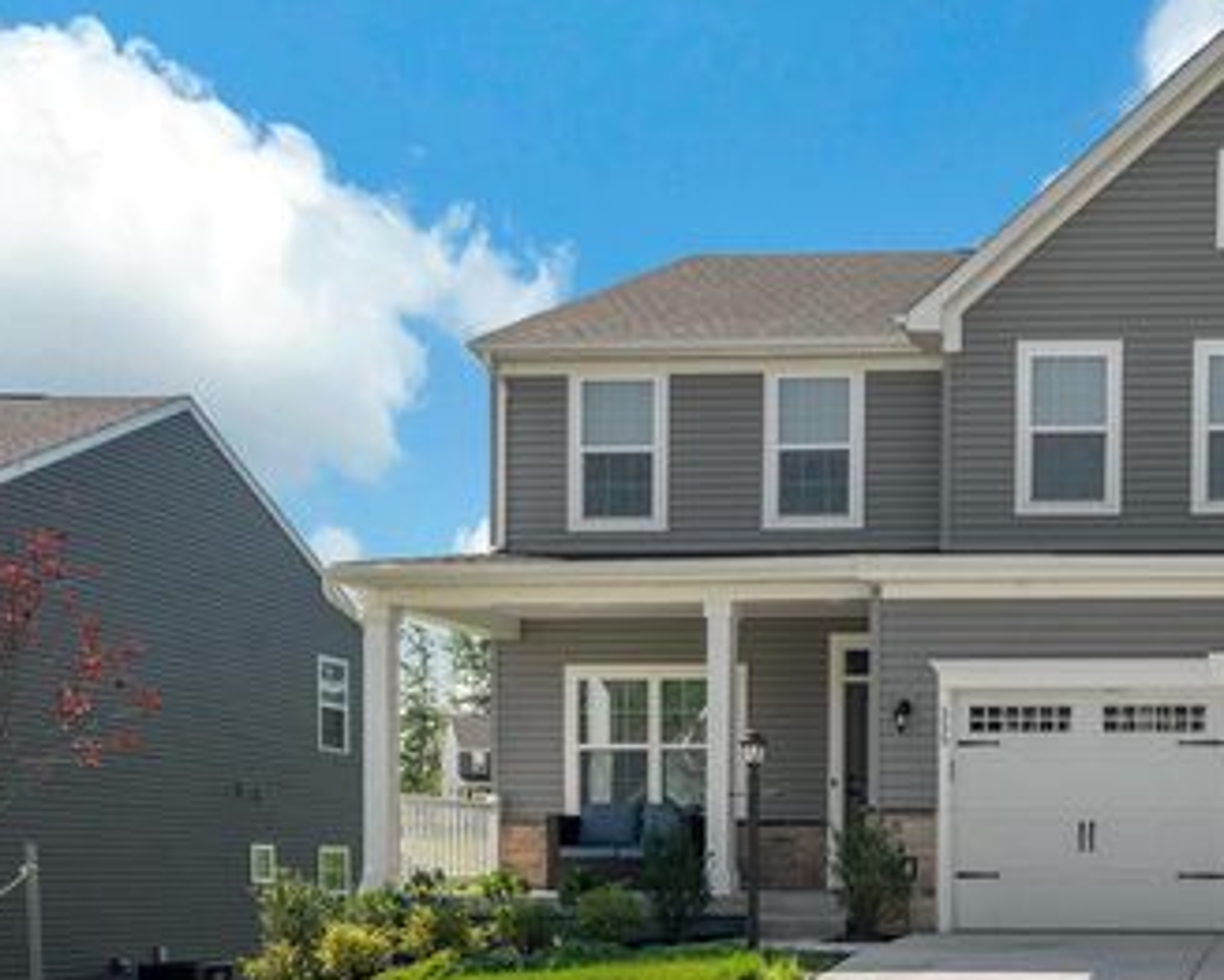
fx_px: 1559
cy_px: 552
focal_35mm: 43
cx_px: 857
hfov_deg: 42.1
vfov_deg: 34.9
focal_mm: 30
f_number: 7.1
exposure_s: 1/400
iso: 100
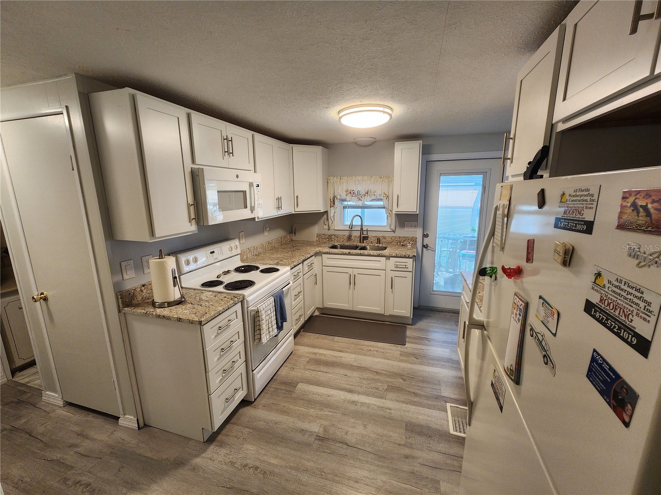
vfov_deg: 89.9
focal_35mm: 13
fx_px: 248
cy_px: 248
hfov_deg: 106.2
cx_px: 330
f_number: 2.2
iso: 160
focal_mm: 2.2
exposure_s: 1/60
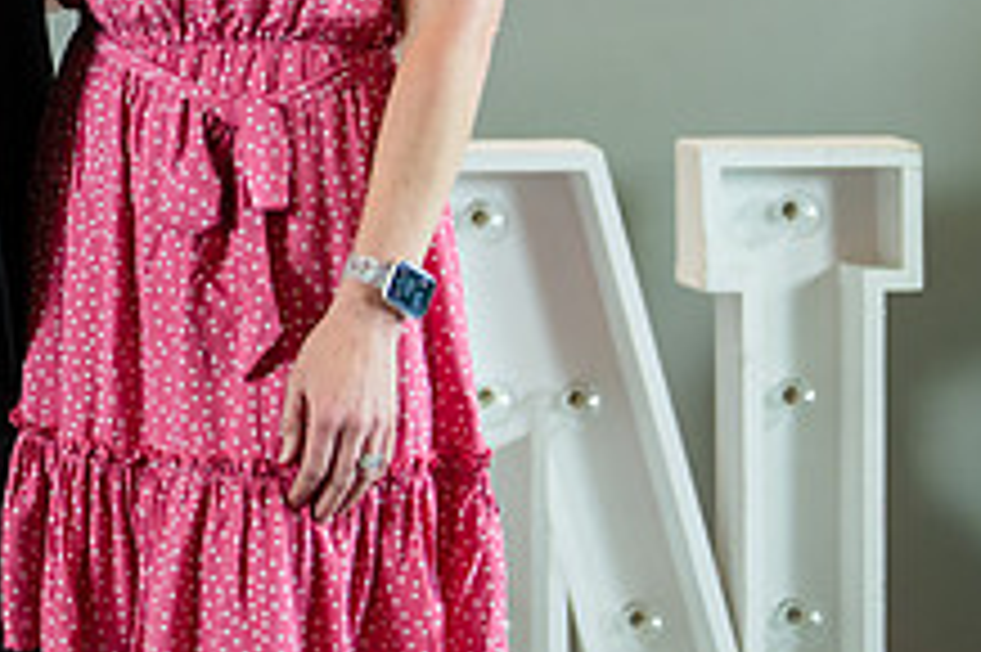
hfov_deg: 14.9
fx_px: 3621
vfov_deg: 10.1
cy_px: -173
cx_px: -184
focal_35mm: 133
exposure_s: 1/320
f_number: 1.2
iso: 640
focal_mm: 50
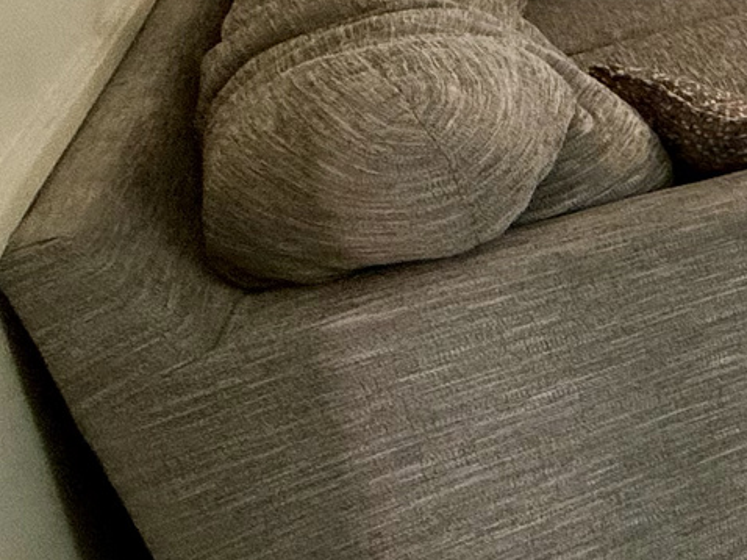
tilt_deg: -12.0
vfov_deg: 22.4
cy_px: -119
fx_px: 1294
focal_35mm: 60
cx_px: 1513
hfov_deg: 18.8
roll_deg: +0.5
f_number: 2.2
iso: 200
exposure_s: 1/60
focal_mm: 2.22
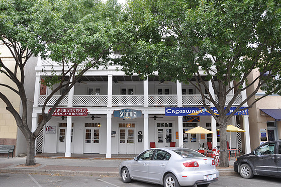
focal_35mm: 28
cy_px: 91
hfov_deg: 65.5
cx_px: 139
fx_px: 218
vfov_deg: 46.3
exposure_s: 1/125
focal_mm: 18
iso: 280
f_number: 5.6
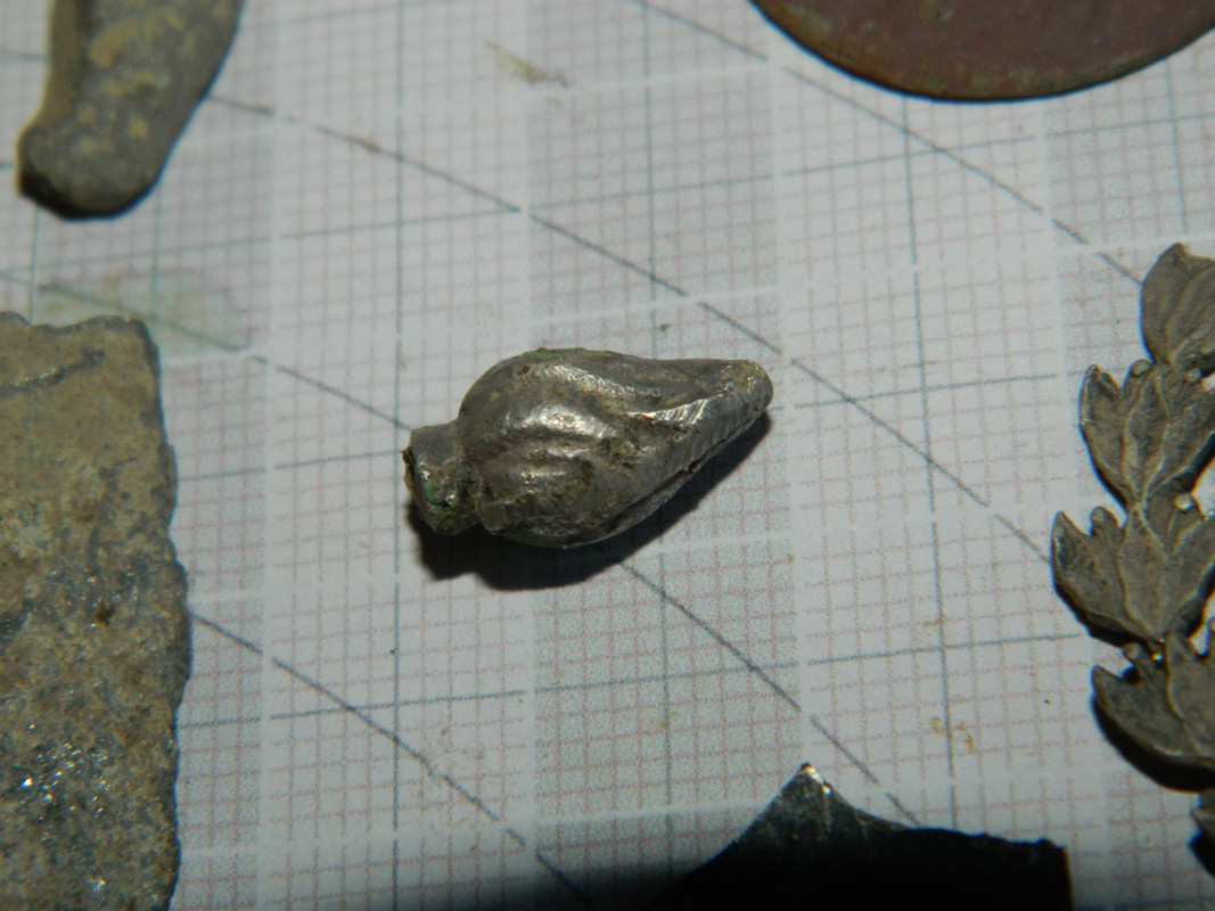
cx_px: 608
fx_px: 2948
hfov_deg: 23.3
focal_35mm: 84
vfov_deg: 17.6
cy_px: 456
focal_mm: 15.1
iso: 200
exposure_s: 1/50
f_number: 11.9
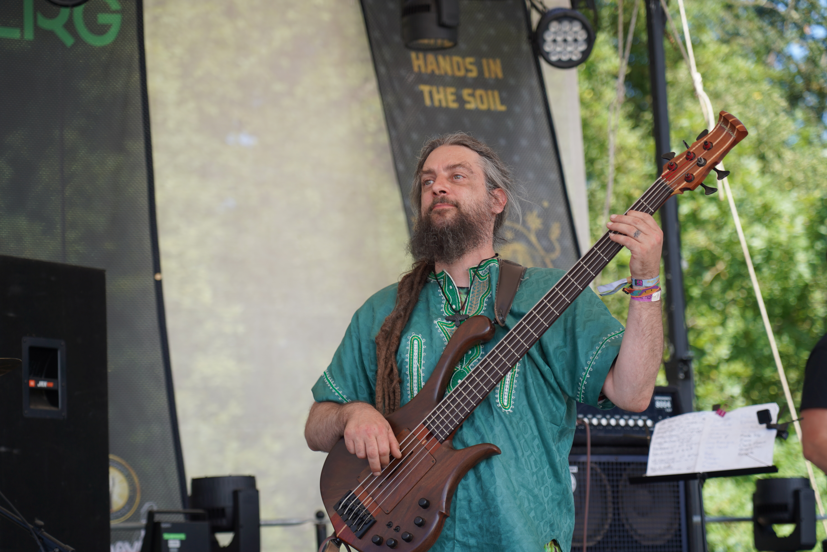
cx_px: 414
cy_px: 276
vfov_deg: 13.0
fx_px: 2412
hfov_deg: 19.5
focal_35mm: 105
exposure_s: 1/250
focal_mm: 105
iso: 100
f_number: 4
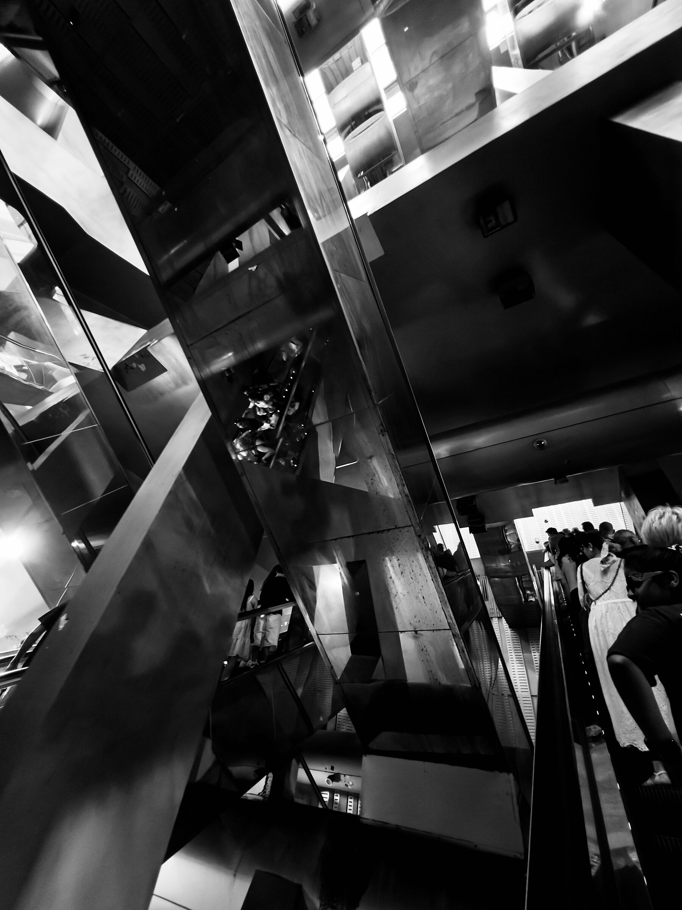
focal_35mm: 13
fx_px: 341
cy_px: 455
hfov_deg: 89.9
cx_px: 341
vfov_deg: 106.2
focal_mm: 1.57
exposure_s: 1/30
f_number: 1.8
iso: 50
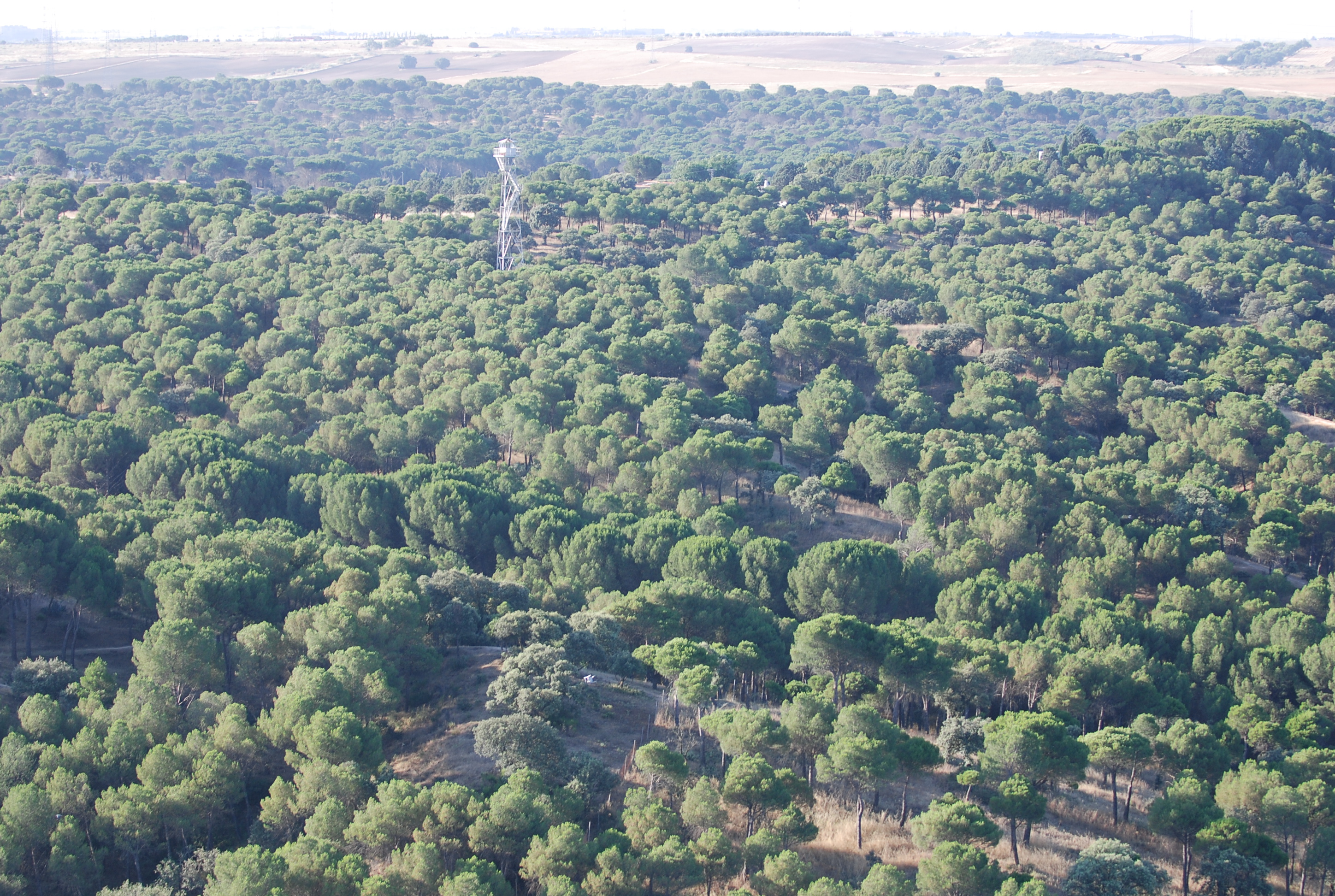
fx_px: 3902
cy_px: 448
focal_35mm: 105
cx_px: 668
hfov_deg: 19.4
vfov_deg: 13.1
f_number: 2.8
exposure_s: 1/500
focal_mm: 70
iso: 200
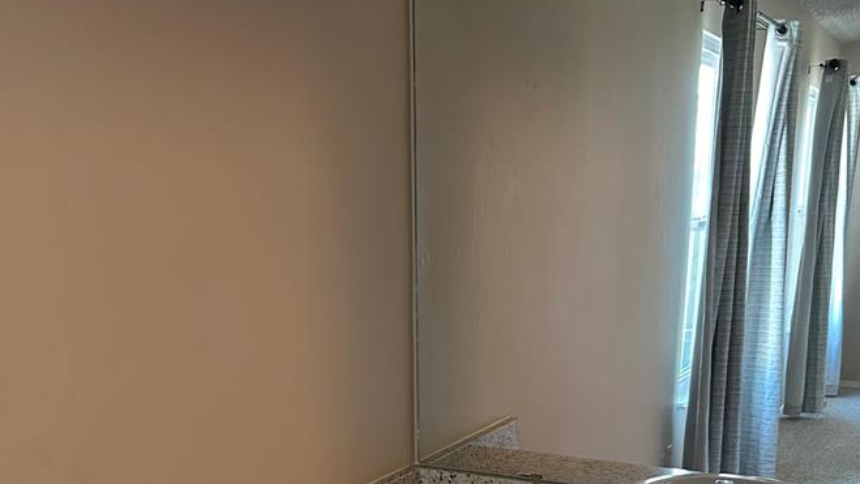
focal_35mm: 44
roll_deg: +1.8
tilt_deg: -16.3
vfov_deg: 25.7
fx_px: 1004
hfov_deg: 46.3
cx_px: 386
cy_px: 487
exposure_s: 1/60
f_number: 1.5
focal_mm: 5.7
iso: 400
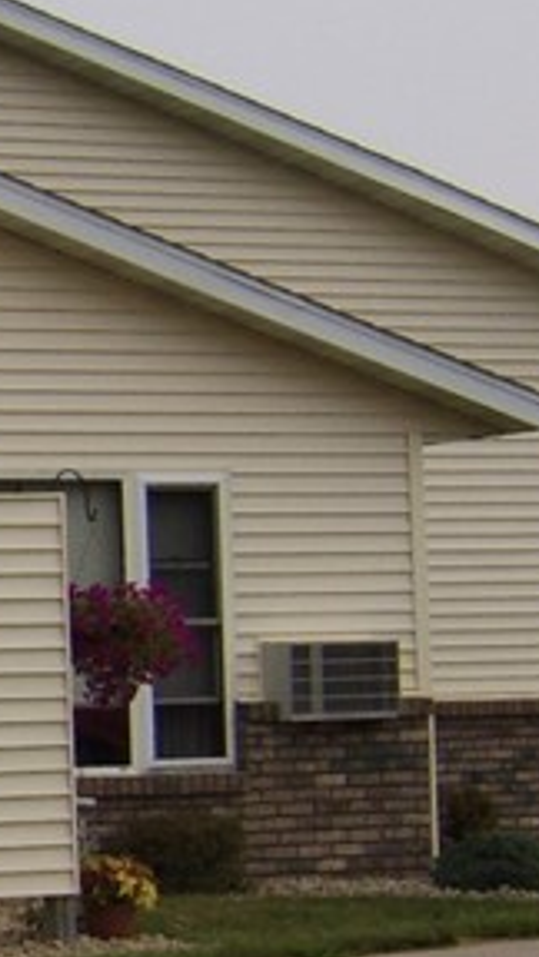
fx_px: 3049
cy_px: 578
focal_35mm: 120
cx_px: -848
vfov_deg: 17.8
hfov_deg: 8.9
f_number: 6.7
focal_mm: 8.13
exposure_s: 1/272
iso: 71
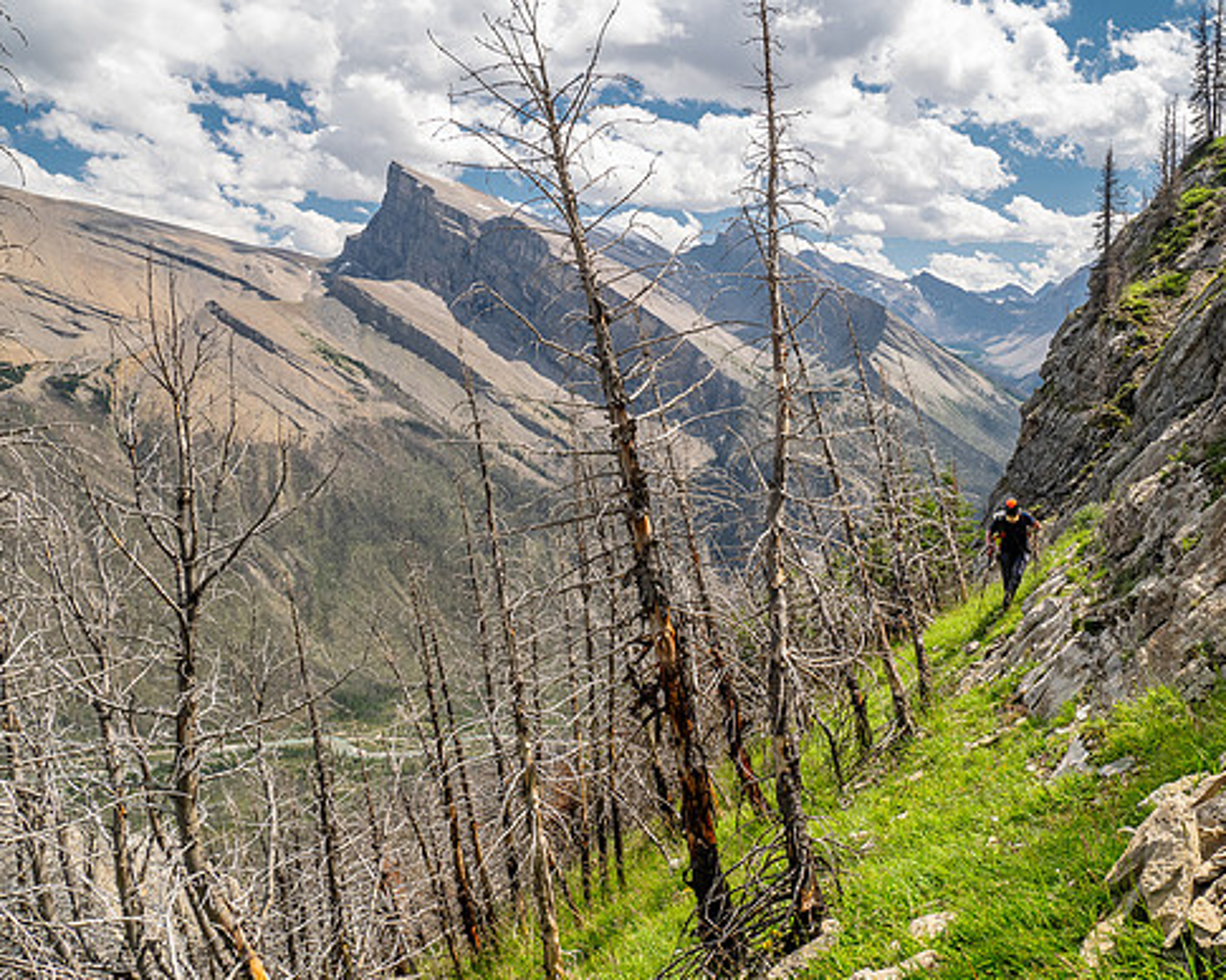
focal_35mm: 28
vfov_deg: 51.5
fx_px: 1016
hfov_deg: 61.9
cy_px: 461
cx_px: 710
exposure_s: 1/160
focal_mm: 12
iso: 200
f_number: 8
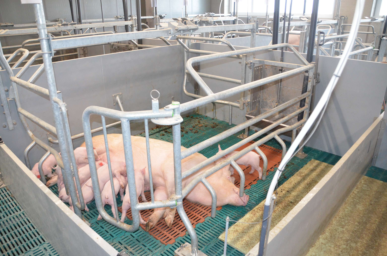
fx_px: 290
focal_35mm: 27
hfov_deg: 67.5
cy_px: 128
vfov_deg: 47.7
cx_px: 194
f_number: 3.5
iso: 2200
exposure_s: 1/200
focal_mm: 18
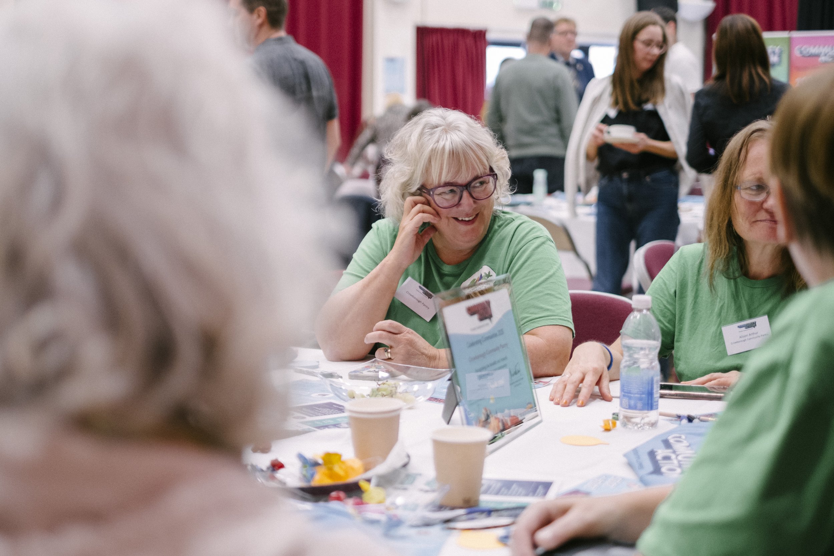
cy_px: 271
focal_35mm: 60
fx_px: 1386
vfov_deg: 22.7
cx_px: 404
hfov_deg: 33.5
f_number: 1.4
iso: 1250
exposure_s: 1/250
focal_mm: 35
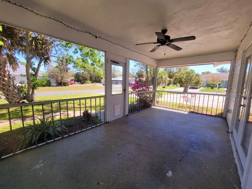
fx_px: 95
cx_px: 126
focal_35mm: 13
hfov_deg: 106.2
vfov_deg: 89.9
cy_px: 94
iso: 50
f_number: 2.2
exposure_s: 1/286
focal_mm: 2.2
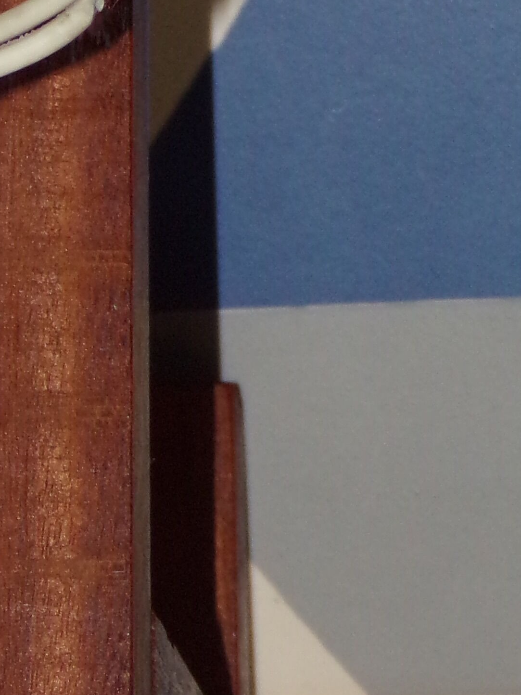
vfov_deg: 4.7
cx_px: -281
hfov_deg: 3.5
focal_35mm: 418
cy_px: -77
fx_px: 8388
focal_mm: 23.5
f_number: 4.4
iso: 200
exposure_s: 1/100
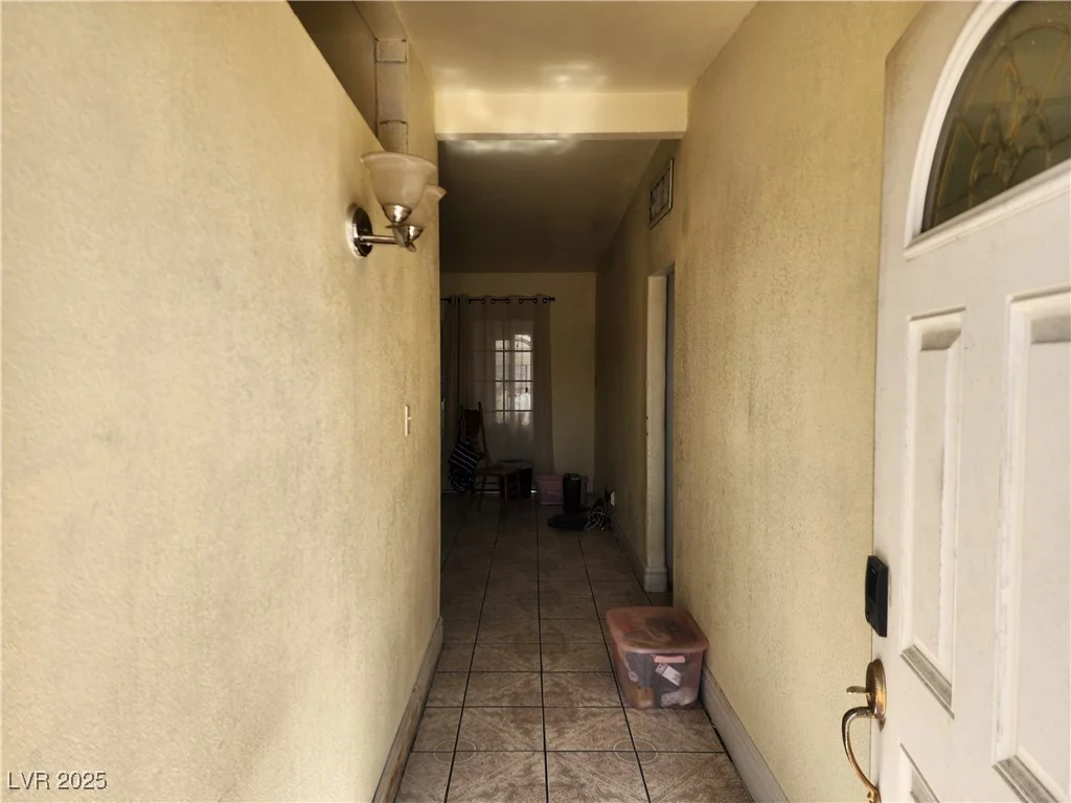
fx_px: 712
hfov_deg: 73.9
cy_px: 402
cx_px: 536
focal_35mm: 23
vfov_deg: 58.9
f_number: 1.8
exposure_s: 1/240
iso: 12
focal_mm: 6.4
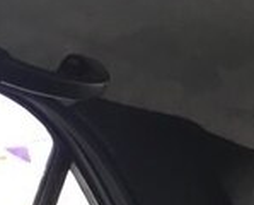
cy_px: 373
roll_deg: +3.2
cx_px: 474
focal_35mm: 125
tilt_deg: -8.2
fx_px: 942
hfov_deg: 13.6
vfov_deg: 11.5
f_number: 2.2
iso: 100
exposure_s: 1/33
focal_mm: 4.15
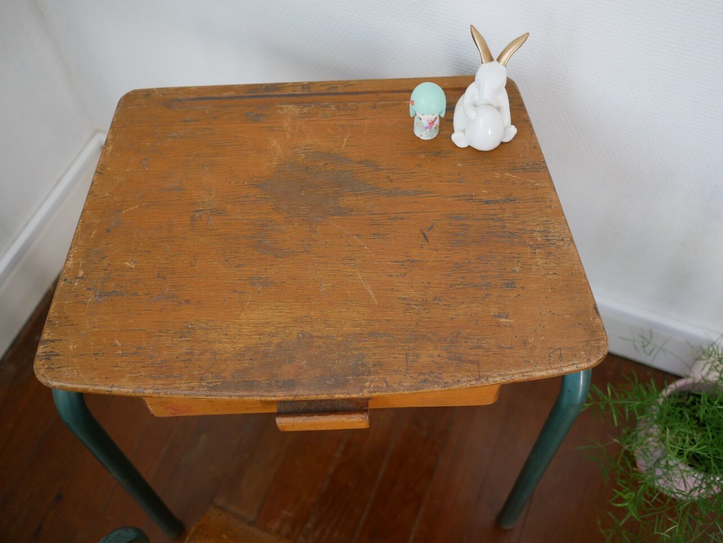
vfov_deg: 36.0
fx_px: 836
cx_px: 362
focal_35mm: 40
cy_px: 272
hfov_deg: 46.8
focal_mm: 20
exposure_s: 1/160
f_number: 2
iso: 200
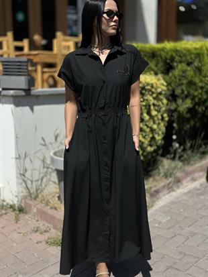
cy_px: 138
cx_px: 104
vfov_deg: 39.6
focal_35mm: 48
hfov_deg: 30.3
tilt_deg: -9.6
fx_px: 384
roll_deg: +0.0
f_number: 1.78
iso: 80
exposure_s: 1/7634
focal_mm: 6.86
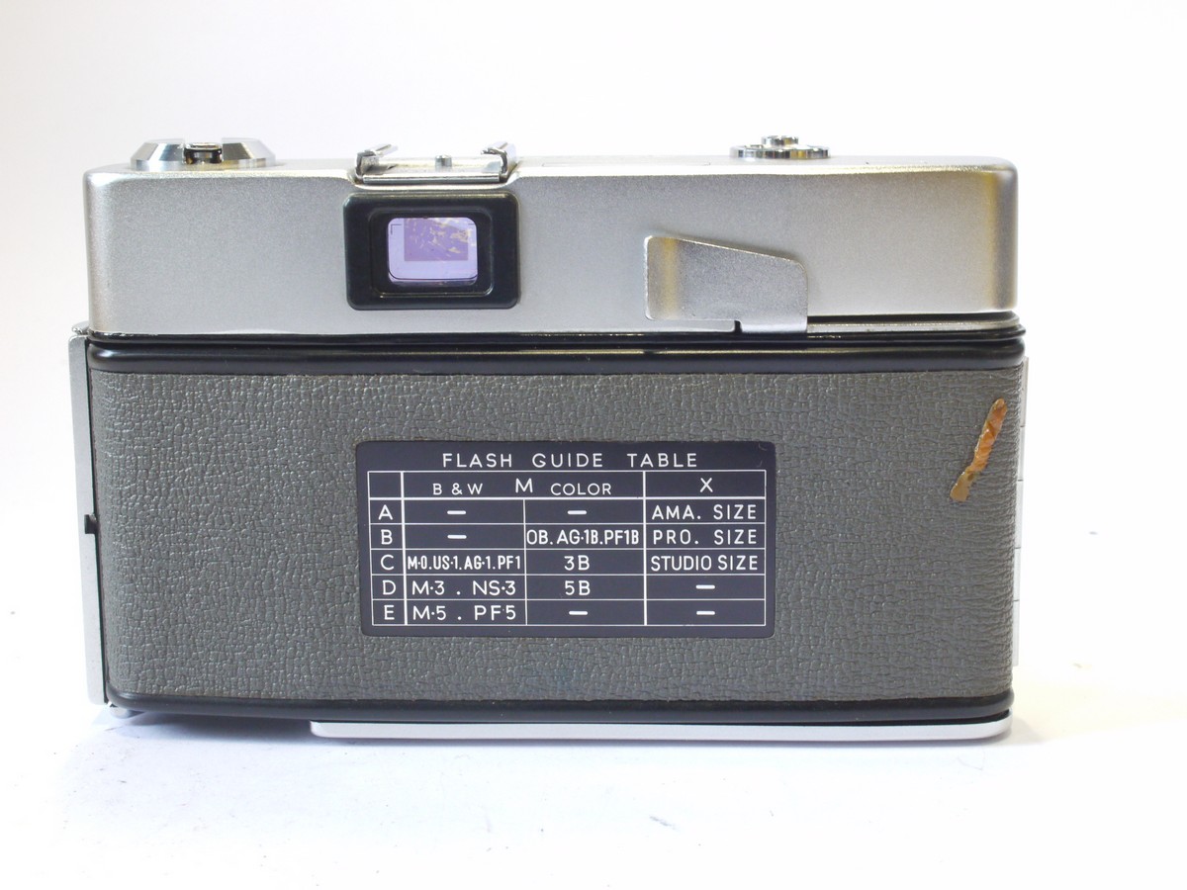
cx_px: 594
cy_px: 445
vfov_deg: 24.4
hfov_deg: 32.2
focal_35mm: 60
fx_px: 2057
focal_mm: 30
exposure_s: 1/13
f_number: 10
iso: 800
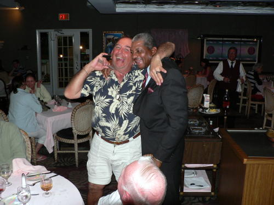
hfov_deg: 52.6
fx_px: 277
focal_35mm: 35
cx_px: 137
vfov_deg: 40.7
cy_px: 102
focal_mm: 6
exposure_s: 1/60
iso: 200
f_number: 2.8
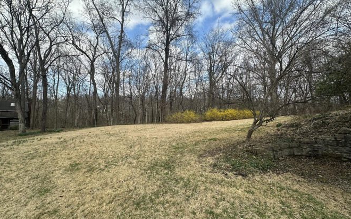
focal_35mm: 15
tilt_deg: +3.2
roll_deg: -2.9
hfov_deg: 101.5
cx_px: 175
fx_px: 143
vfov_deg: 74.7
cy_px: 107
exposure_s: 1/924
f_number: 2.2
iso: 40
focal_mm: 2.22
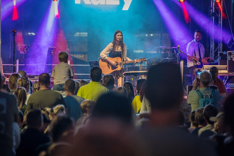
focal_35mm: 174
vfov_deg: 7.9
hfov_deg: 11.8
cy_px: 77
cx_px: 102
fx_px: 1131
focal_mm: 150
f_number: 2.8
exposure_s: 1/160
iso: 2000
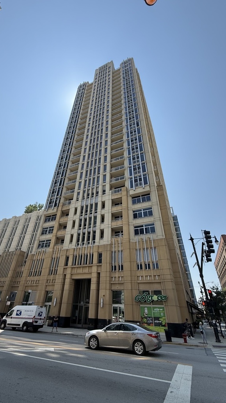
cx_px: 103
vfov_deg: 99.4
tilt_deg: +34.1
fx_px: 171
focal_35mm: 16
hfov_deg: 66.9
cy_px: 198
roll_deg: -2.2
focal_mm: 2.22
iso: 64
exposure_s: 1/1613
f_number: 2.2
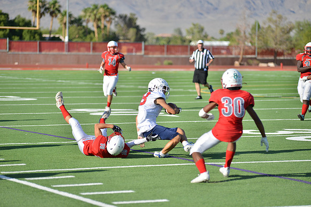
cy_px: 104
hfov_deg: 13.7
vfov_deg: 9.2
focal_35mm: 150
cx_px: 156
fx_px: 1296
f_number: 2.8
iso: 100
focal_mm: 150
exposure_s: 1/1600
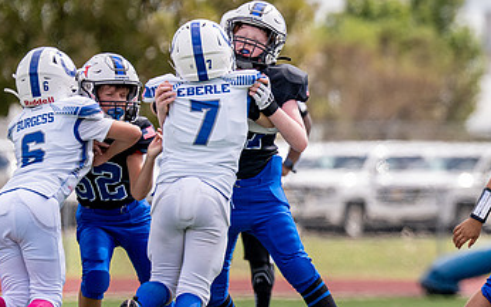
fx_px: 7959
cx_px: 542
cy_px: 161
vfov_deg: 2.2
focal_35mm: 595
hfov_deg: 3.5
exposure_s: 1/3200
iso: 250
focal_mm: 200
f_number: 2.8
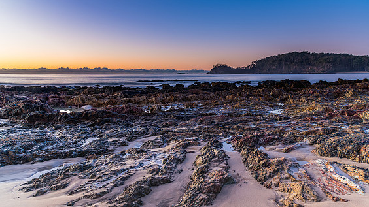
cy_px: 118
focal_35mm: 26
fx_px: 254
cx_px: 184
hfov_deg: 71.9
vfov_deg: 44.3
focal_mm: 24
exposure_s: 3
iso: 80
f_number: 8
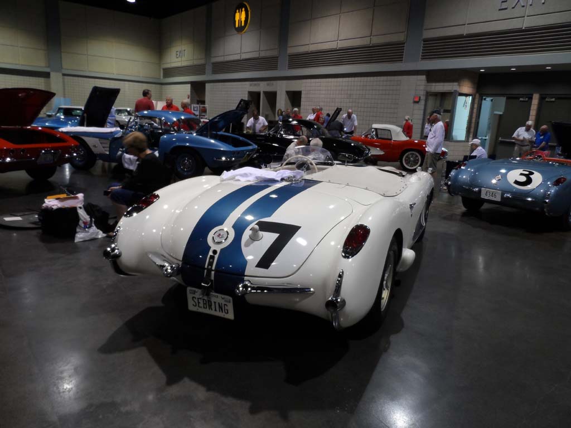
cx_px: 286
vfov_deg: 56.8
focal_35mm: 24
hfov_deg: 71.6
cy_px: 214
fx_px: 396
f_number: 3.2
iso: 160
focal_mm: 4
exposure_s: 1/30
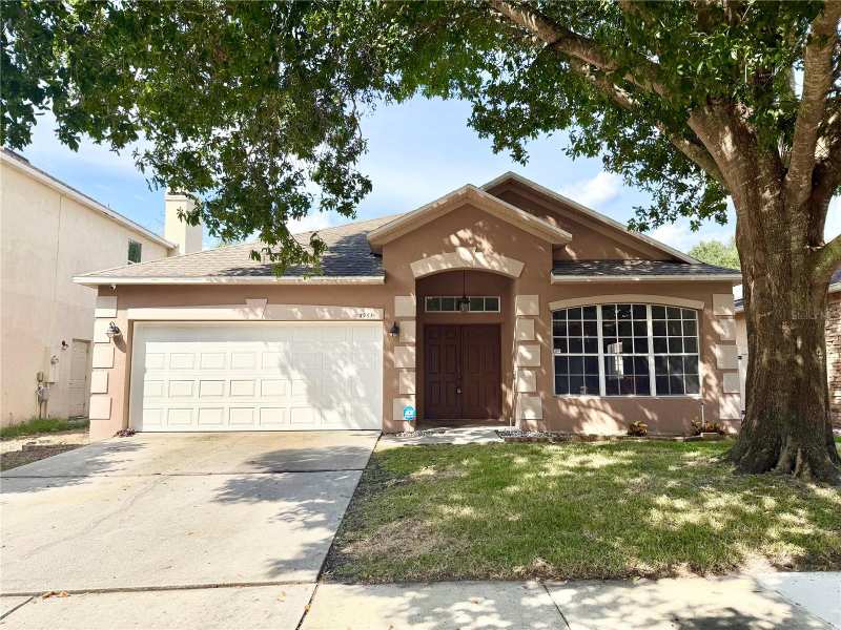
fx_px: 583
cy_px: 315
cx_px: 420
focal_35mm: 24
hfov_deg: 71.6
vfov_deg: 56.8
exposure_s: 1/3759
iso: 80
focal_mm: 6.76
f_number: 1.78
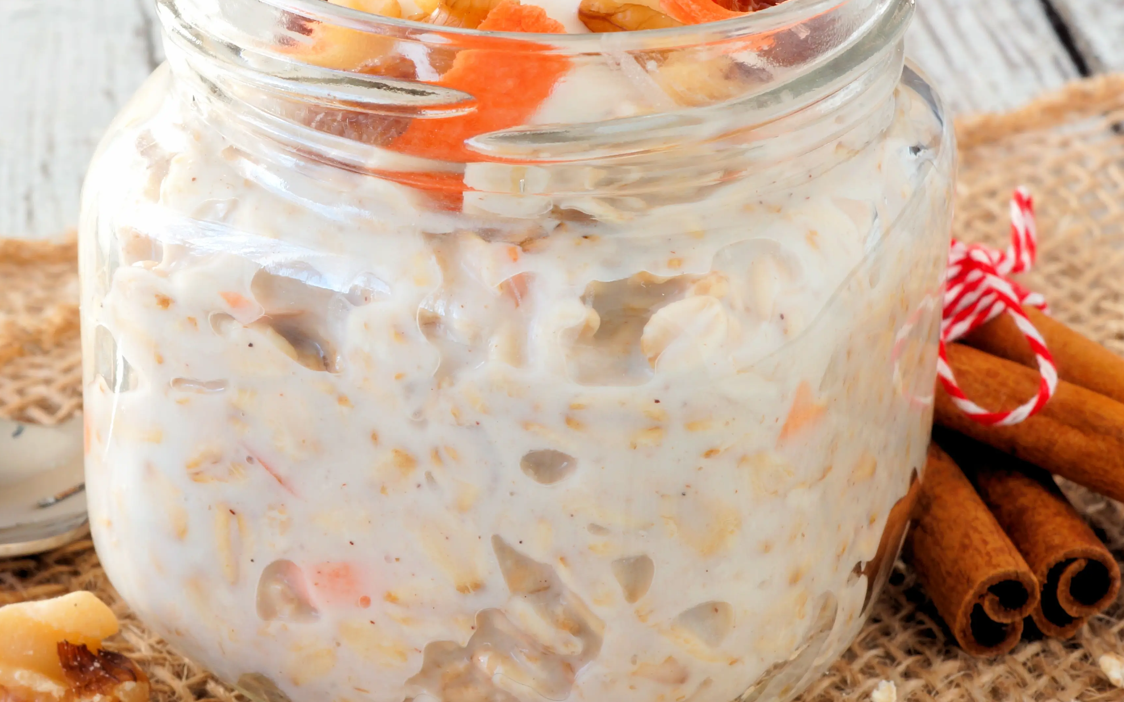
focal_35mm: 94
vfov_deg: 13.9
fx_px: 2876
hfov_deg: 21.8
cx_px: 195
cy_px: 269
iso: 100
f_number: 14
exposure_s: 1/1.25
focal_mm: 35
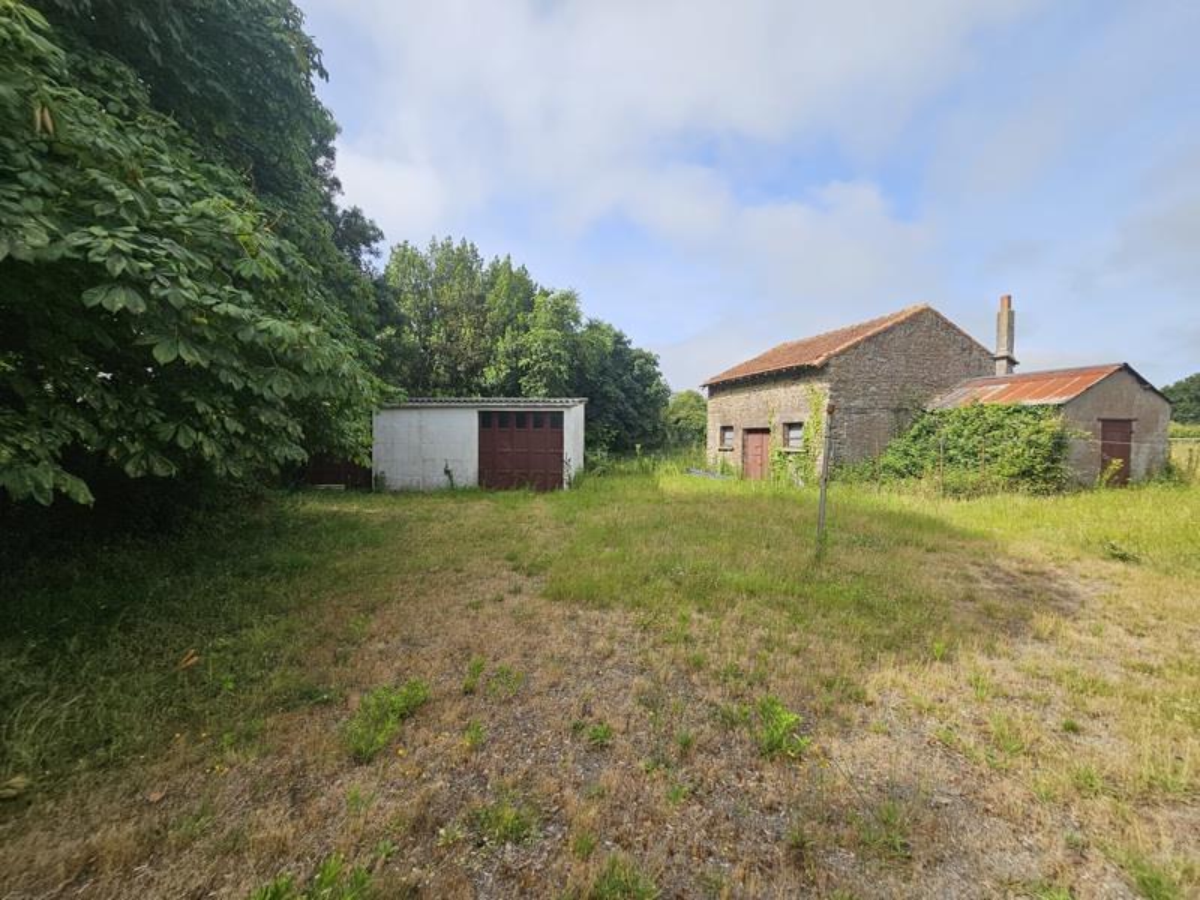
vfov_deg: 89.9
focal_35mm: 13
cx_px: 600
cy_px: 450
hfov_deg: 106.2
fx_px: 451
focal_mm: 2.2
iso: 50
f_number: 2.2
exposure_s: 1/1550
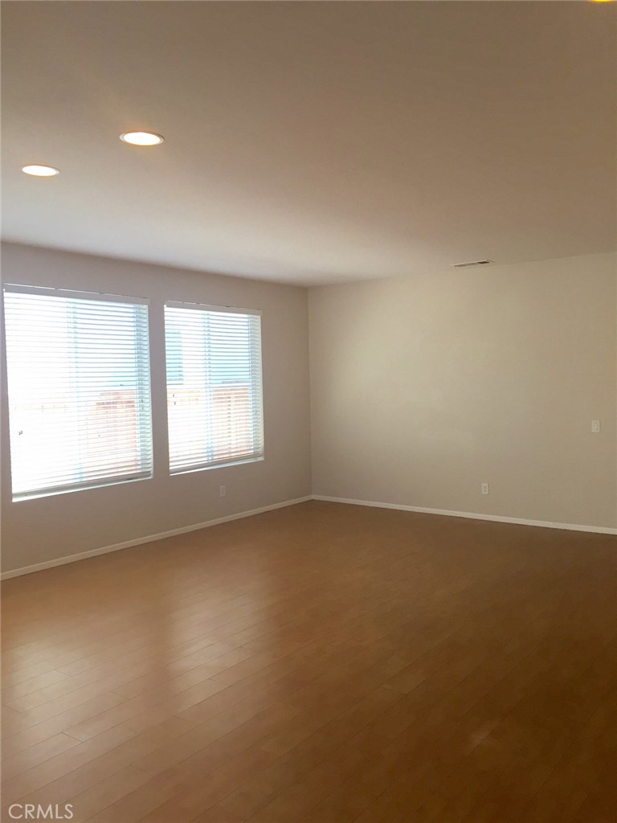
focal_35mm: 29
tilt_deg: -1.9
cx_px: 308
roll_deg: +1.0
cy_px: 412
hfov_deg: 48.2
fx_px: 689
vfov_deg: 61.7
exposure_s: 1/40
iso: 32
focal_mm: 4.15
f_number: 2.2
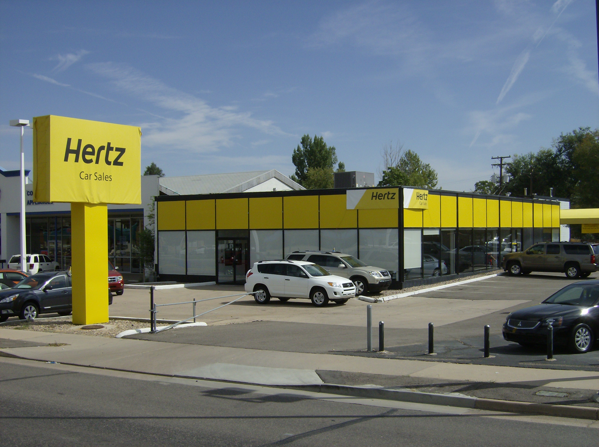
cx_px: 300
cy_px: 224
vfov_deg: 31.4
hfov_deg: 41.3
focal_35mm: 46
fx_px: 794
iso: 100
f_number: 5.1
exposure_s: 1/1152
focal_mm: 7.7
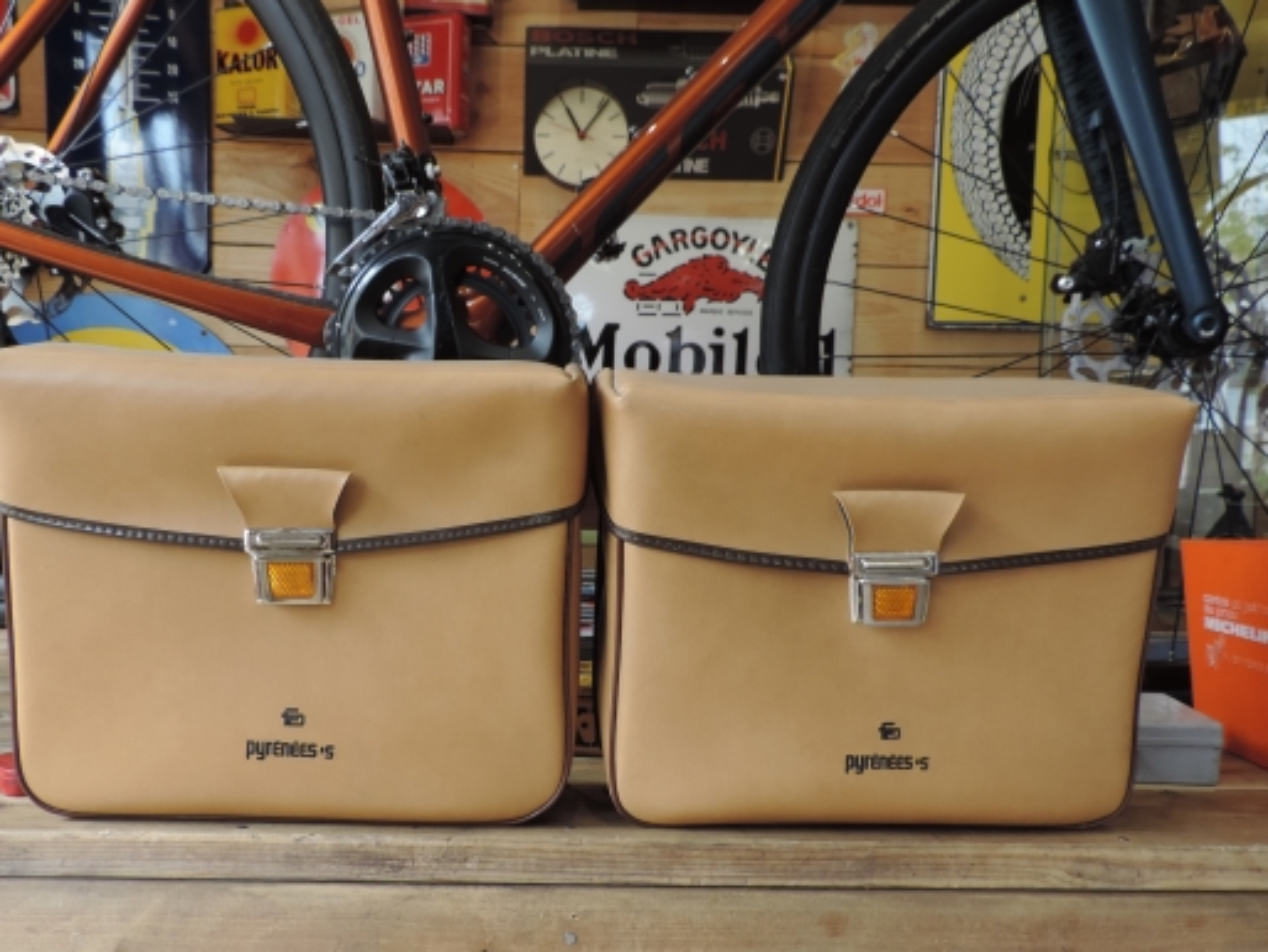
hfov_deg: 63.3
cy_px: 530
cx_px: 567
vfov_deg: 49.7
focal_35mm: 28
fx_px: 1026
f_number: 3
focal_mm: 4.3
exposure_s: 1/30
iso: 110
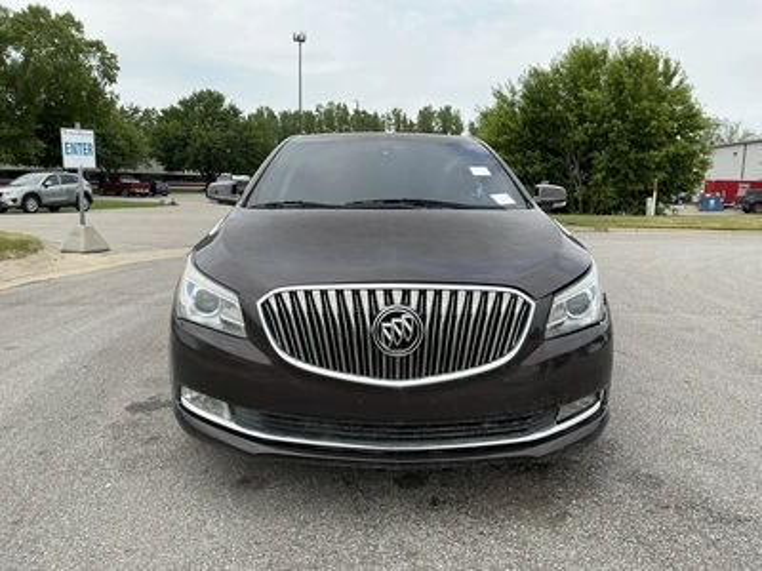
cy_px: 286
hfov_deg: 63.4
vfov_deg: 49.7
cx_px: 381
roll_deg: -2.4
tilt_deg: -5.9
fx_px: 616
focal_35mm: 28
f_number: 1.8
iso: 25
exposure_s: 1/1195
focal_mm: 3
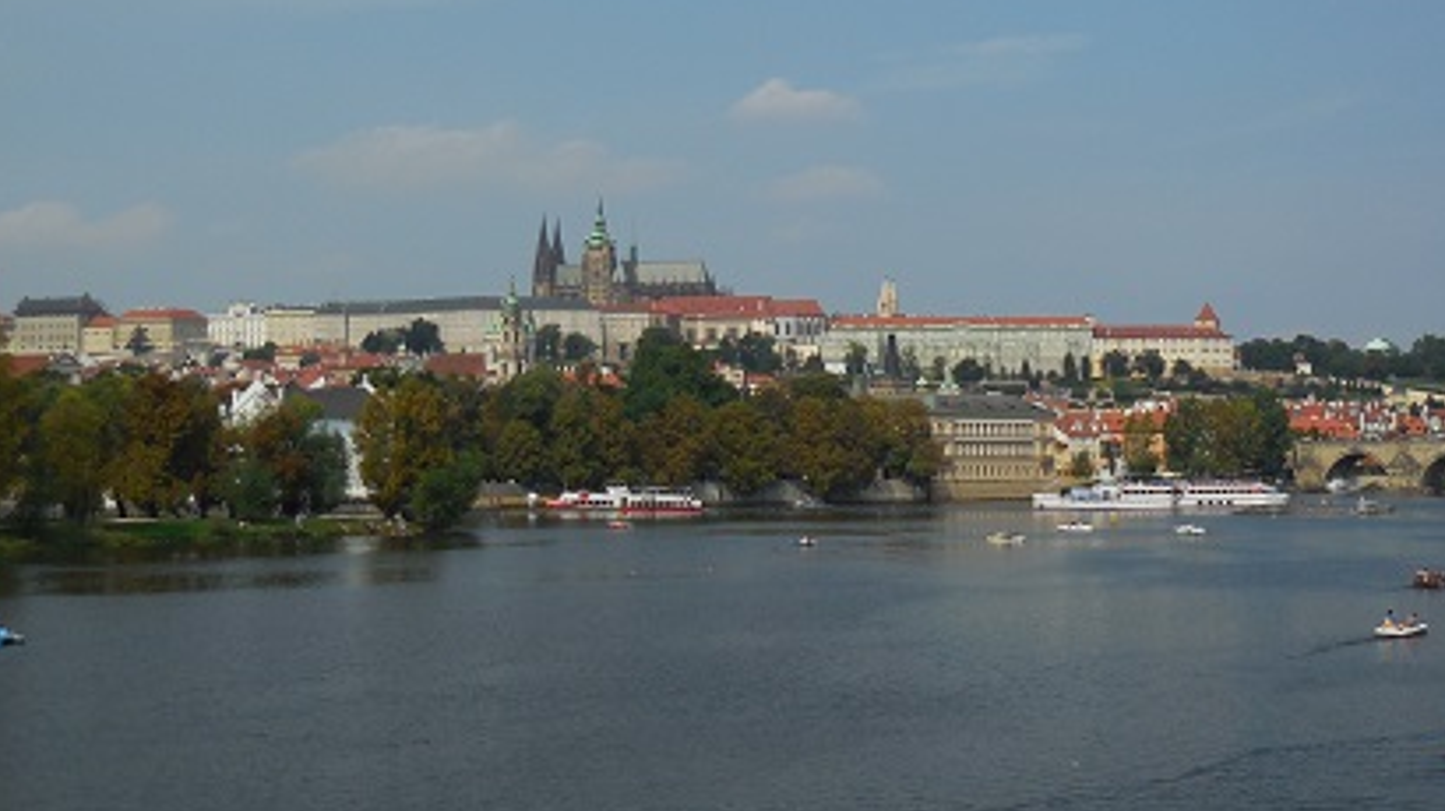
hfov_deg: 34.2
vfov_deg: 19.7
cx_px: 878
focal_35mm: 61
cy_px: 368
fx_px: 2336
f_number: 7.8
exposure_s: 1/640
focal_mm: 7
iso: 125
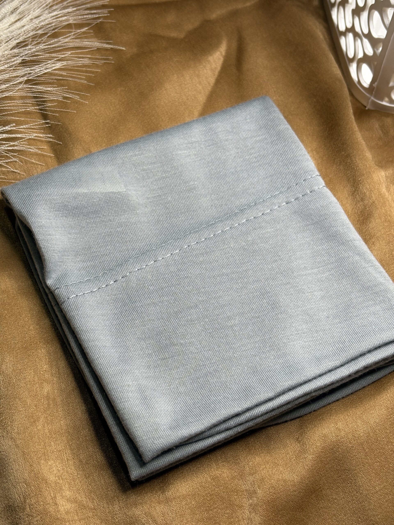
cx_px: 197
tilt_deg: -60.6
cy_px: 262
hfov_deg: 28.0
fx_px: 789
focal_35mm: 52
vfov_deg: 36.8
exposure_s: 1/56
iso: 64
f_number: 1.6
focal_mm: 5.96
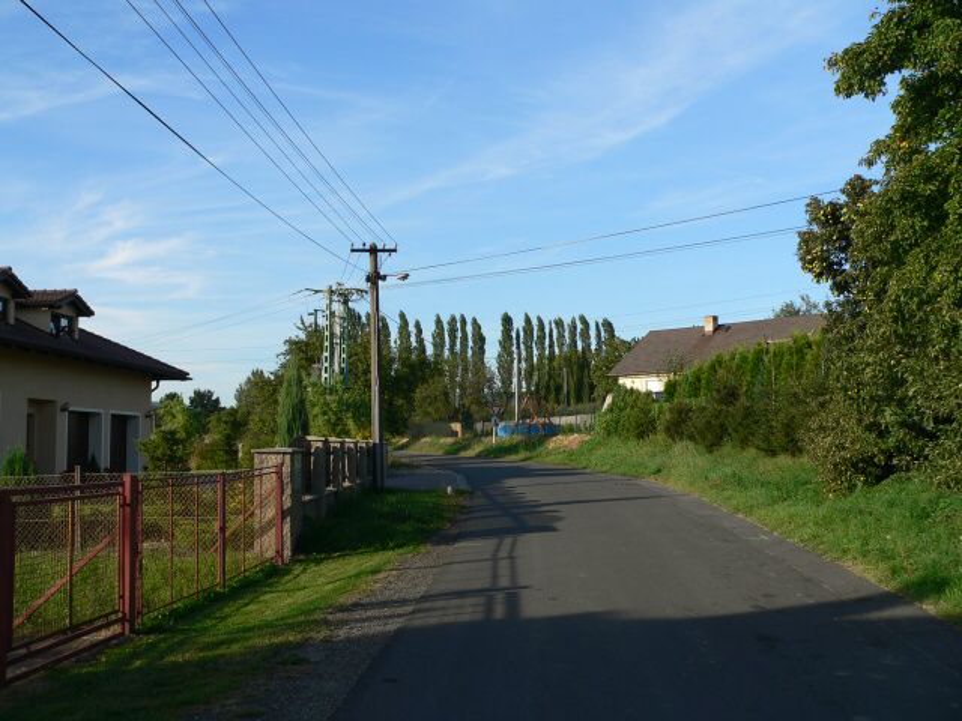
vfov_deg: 39.7
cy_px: 360
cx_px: 481
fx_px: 1000
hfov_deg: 51.4
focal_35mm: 36
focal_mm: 6
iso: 80
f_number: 4
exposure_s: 1/400
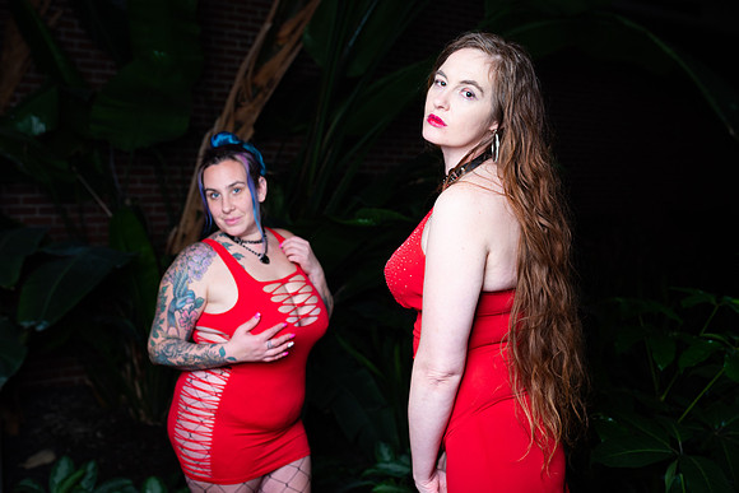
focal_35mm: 35
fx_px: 719
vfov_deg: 37.9
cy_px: 246
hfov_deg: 54.4
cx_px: 370
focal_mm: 35
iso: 250
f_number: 4
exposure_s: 1/500
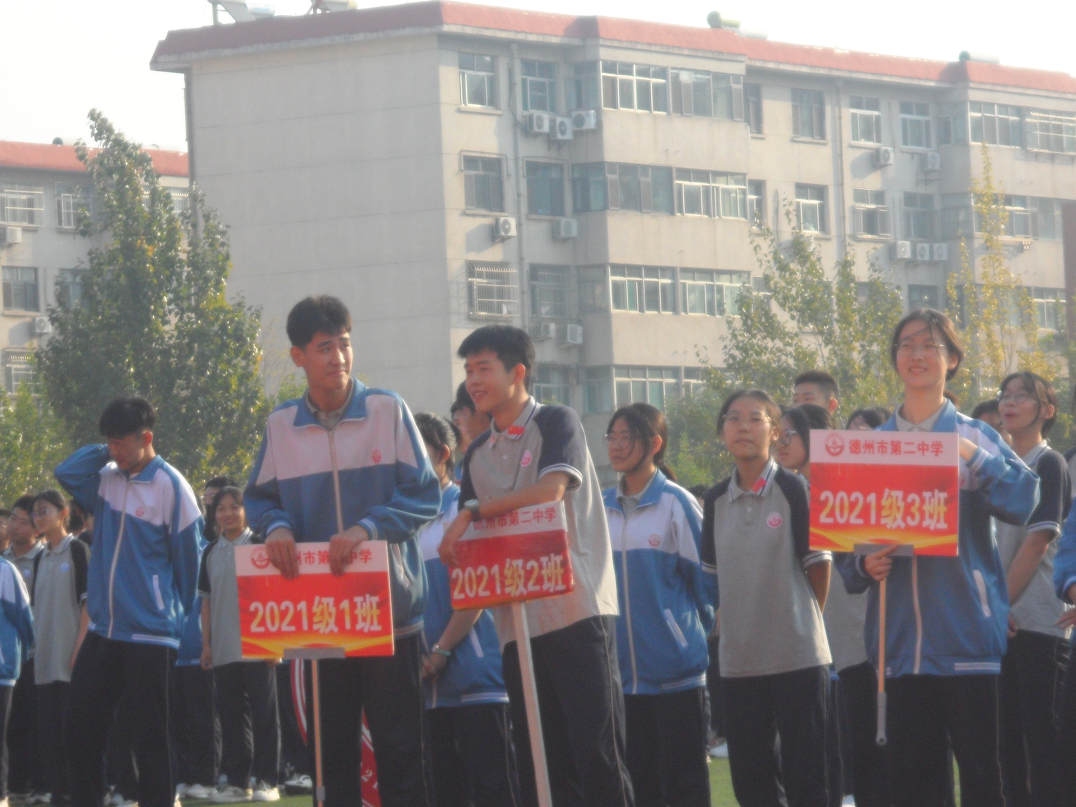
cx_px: 639
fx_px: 5937
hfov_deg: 10.4
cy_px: 555
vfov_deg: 7.8
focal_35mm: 191
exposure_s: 1/180
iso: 80
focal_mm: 24.5
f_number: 5.9
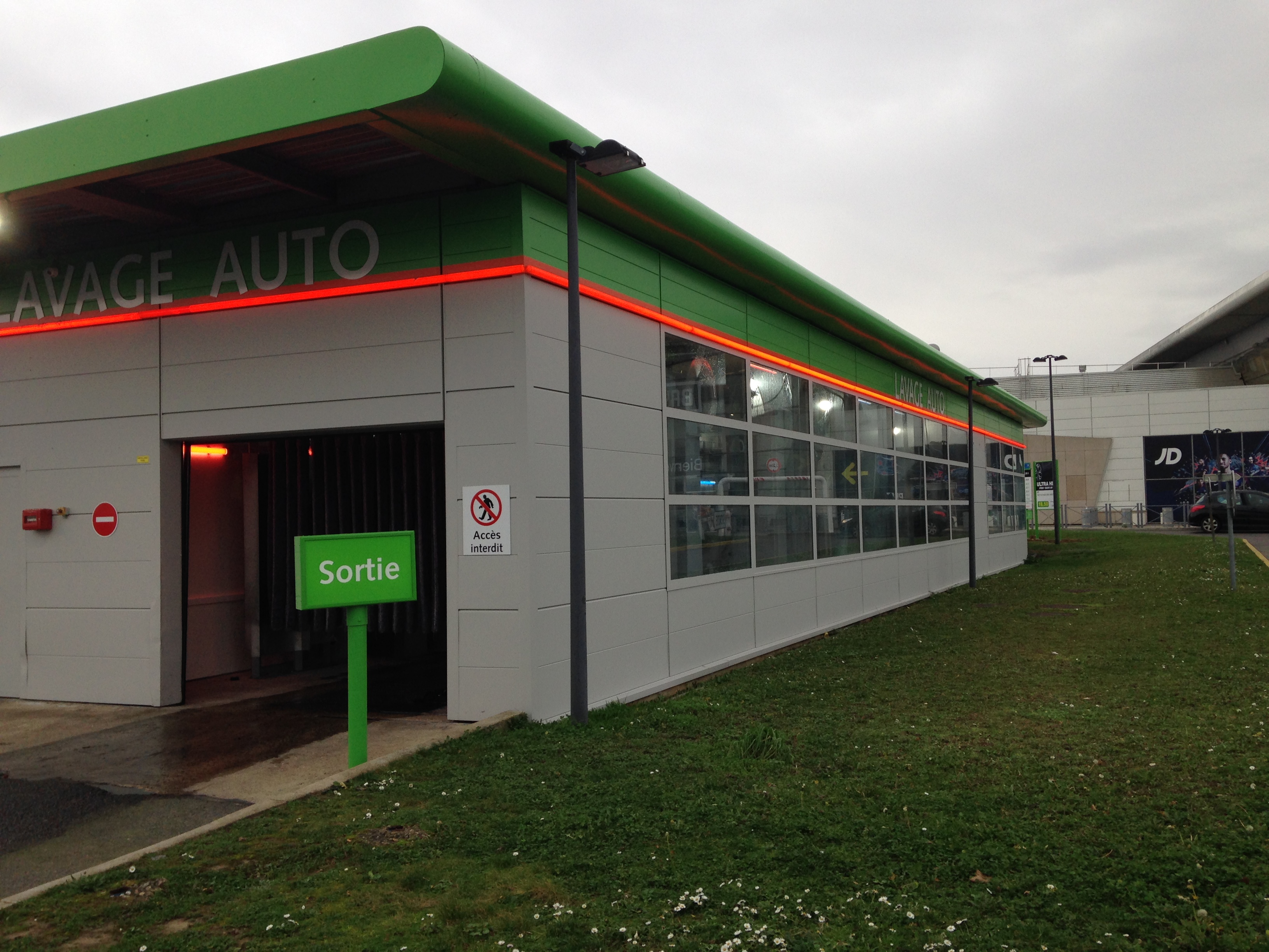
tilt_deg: +2.4
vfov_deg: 42.9
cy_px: 476
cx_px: 634
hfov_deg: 55.4
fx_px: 1210
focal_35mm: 33
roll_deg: +1.2
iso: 50
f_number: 2.4
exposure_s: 1/159
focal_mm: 4.12
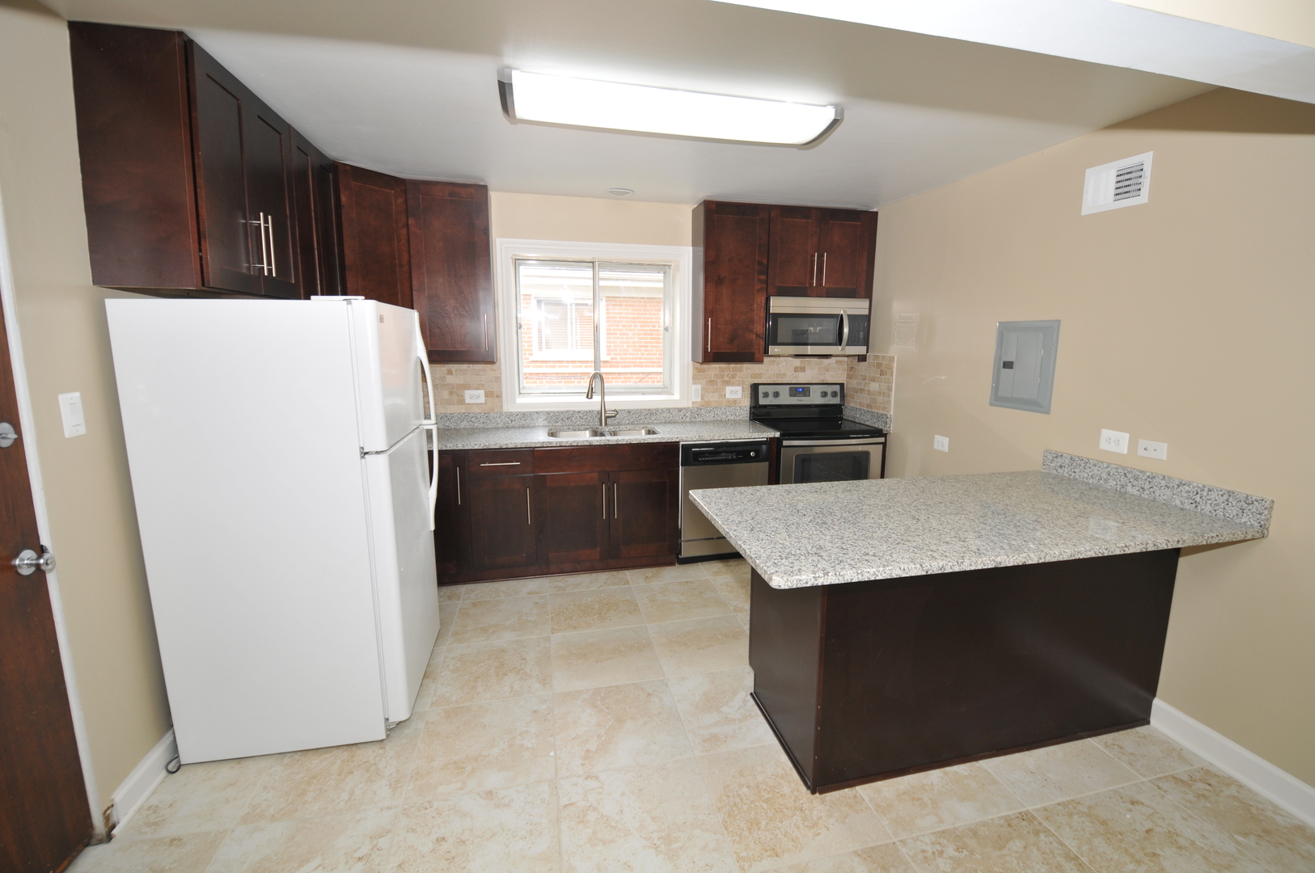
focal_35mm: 15
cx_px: 658
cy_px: 436
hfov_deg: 100.5
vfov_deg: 77.2
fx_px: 547
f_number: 4
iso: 200
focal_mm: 10
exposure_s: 1/80
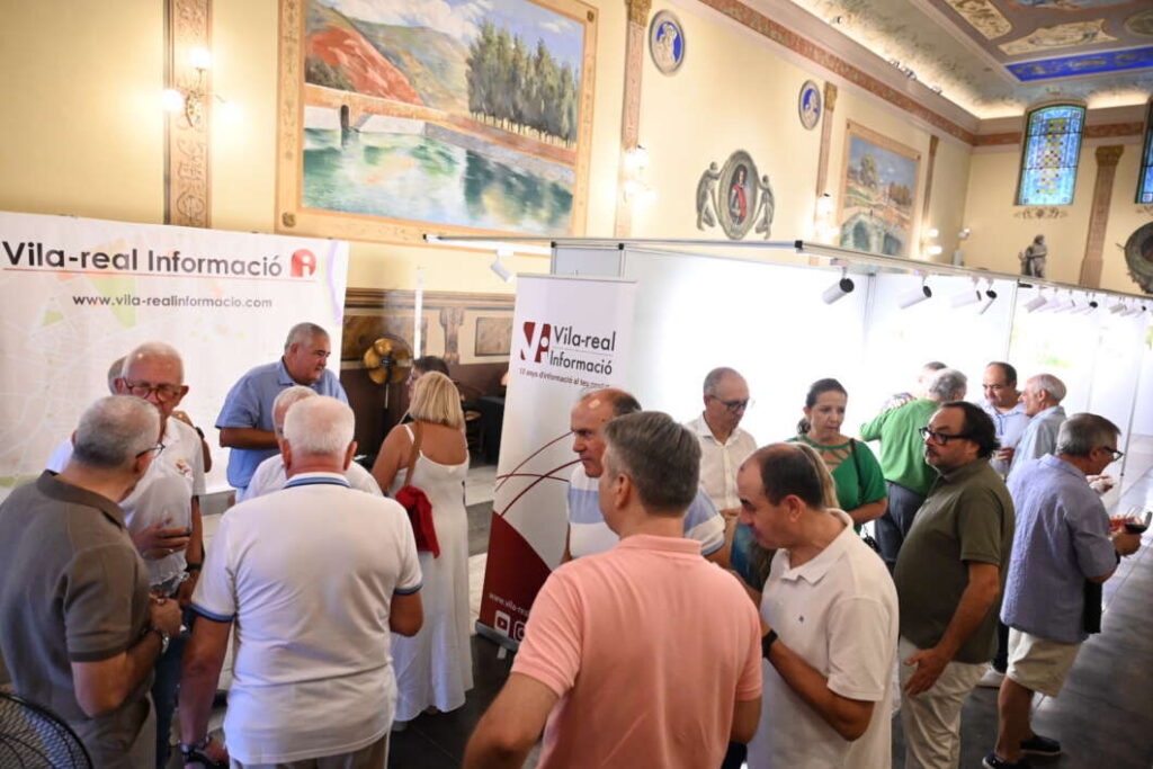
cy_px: 384
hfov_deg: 73.7
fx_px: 769
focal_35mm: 24
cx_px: 576
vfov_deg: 53.1
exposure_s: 1/250
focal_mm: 24
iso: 6400
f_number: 4
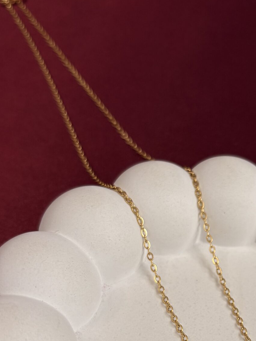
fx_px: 582
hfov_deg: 24.2
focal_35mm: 59
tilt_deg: -49.3
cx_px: 222
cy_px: 282
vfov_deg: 31.7
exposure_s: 1/121
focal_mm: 5.96
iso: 50
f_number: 1.6
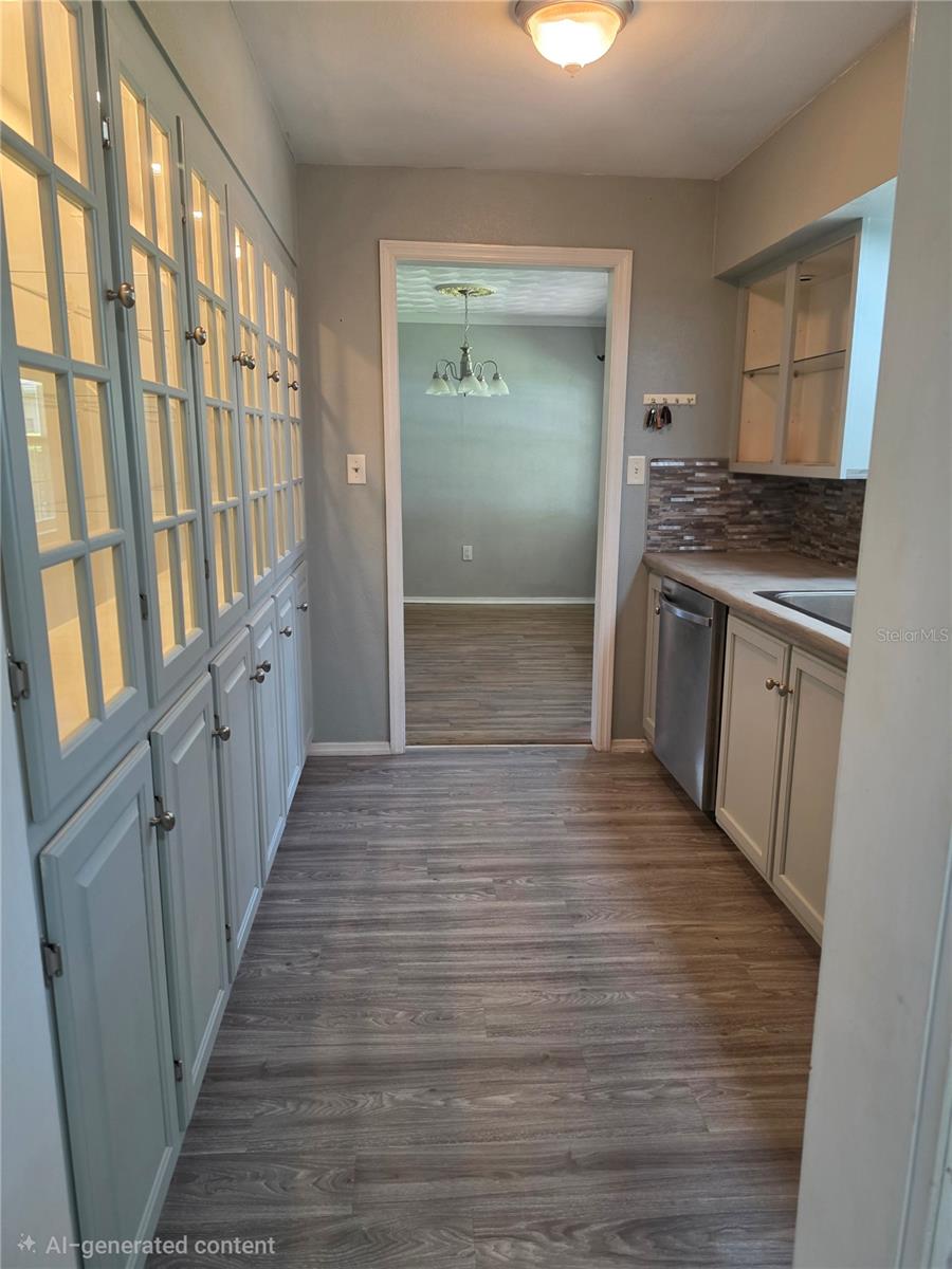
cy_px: 634
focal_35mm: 23
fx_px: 843
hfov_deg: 58.9
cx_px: 476
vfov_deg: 73.9
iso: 200
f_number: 1.4
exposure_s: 1/120
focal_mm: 6.5
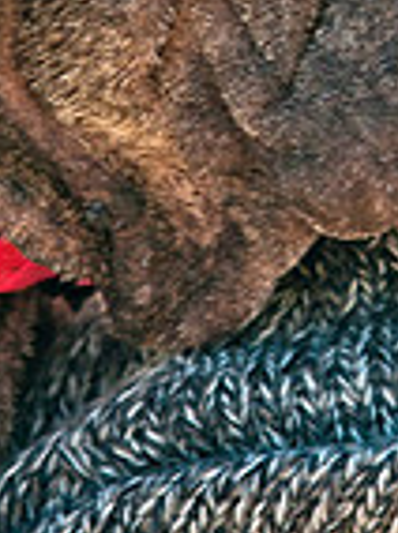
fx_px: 12294
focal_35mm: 800
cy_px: -15
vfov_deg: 2.5
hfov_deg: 1.9
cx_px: 377
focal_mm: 175
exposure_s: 1/400
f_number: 6.3
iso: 400
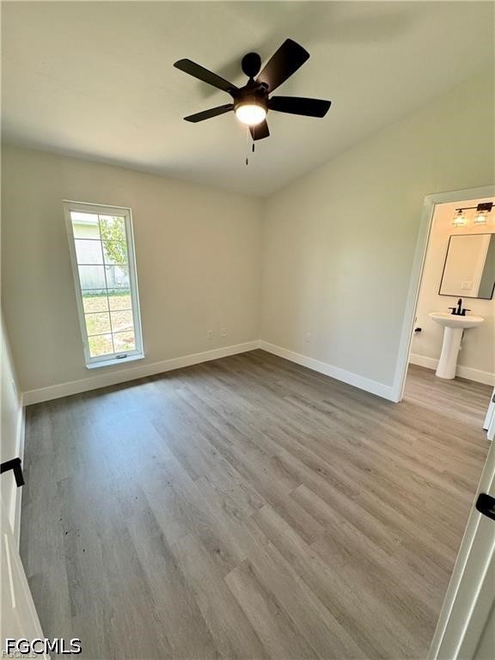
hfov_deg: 85.7
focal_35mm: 14
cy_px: 330
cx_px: 248
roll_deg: -1.8
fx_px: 267
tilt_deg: -13.8
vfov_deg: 102.1
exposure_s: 1/120
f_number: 2.2
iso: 200
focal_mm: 2.22
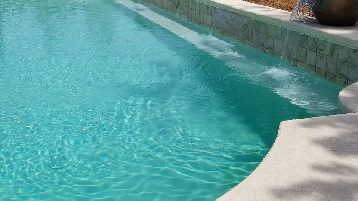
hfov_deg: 41.8
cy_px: 44
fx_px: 465
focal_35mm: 49
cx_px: 132
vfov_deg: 24.1
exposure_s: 1/3856
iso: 50
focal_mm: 4.25
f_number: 1.7
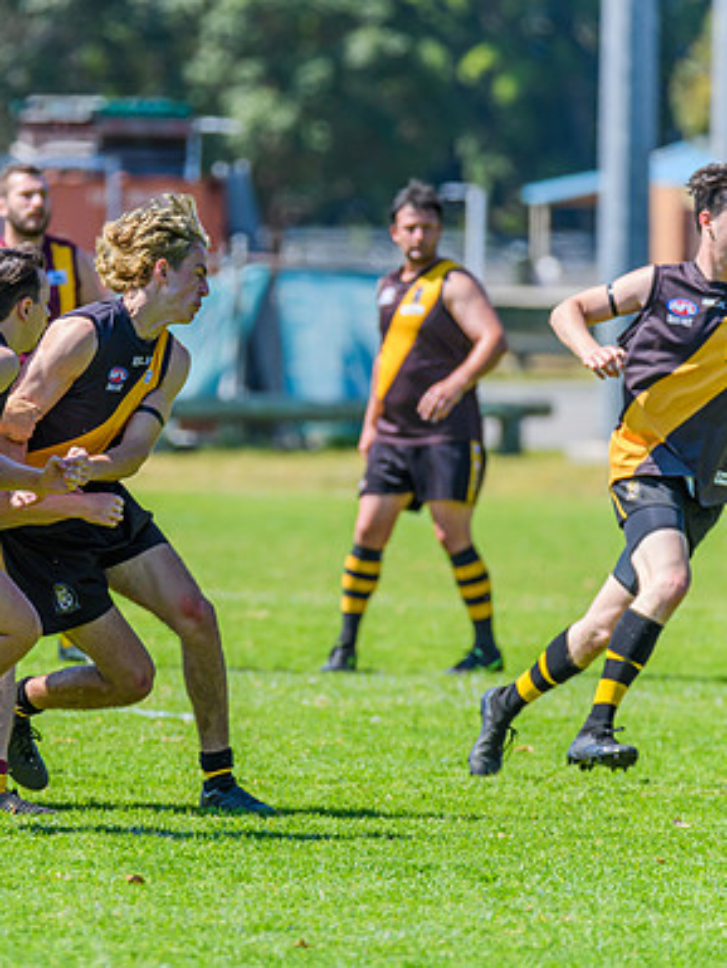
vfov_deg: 3.6
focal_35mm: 551
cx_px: 252
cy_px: 484
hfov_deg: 2.7
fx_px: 15421
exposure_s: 1/1600
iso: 800
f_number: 6
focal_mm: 380
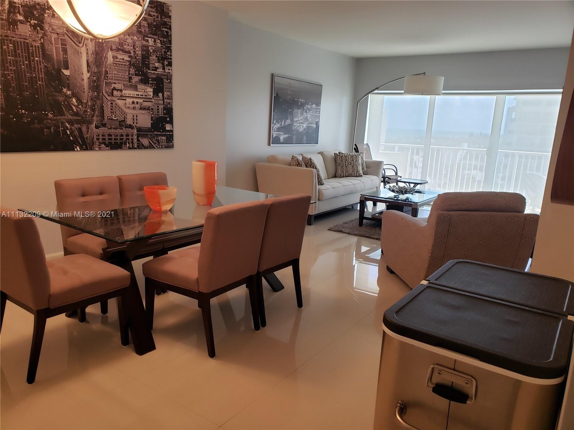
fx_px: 431
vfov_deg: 53.1
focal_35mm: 26
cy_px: 215
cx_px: 287
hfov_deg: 67.3
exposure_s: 1/60
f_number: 2.4
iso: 200
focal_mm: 4.3
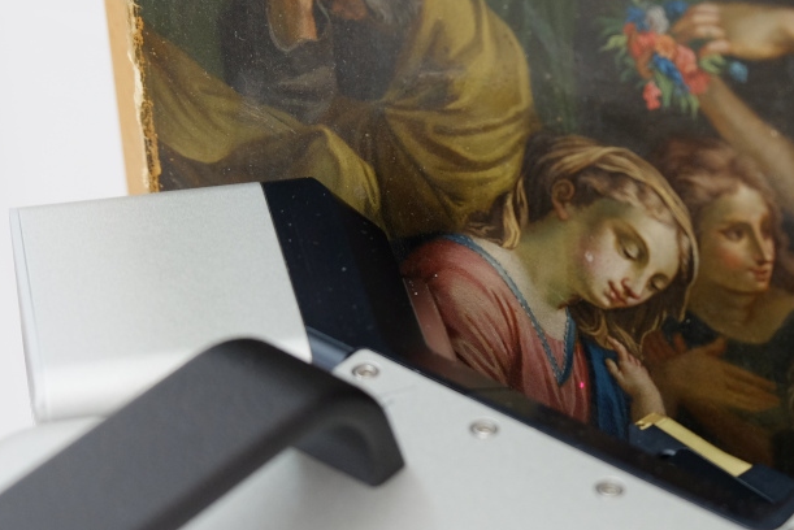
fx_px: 2339
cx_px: 531
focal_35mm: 106
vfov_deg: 12.9
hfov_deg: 19.2
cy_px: 373
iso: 800
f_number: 3.6
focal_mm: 35.8
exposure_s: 1/20
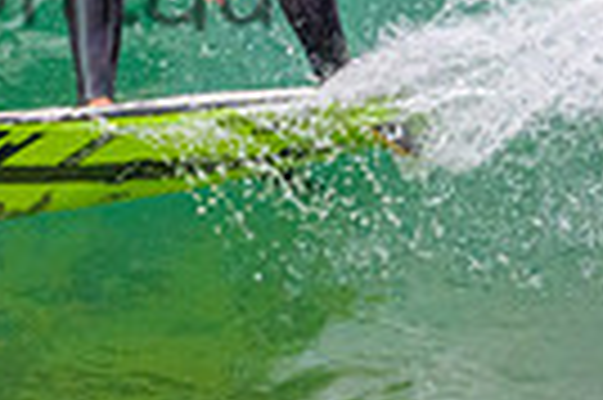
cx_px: 59
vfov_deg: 0.3
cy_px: -303
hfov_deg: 0.5
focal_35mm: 4368
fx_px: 73074
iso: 2200
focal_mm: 800
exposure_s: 1/2000
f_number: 11
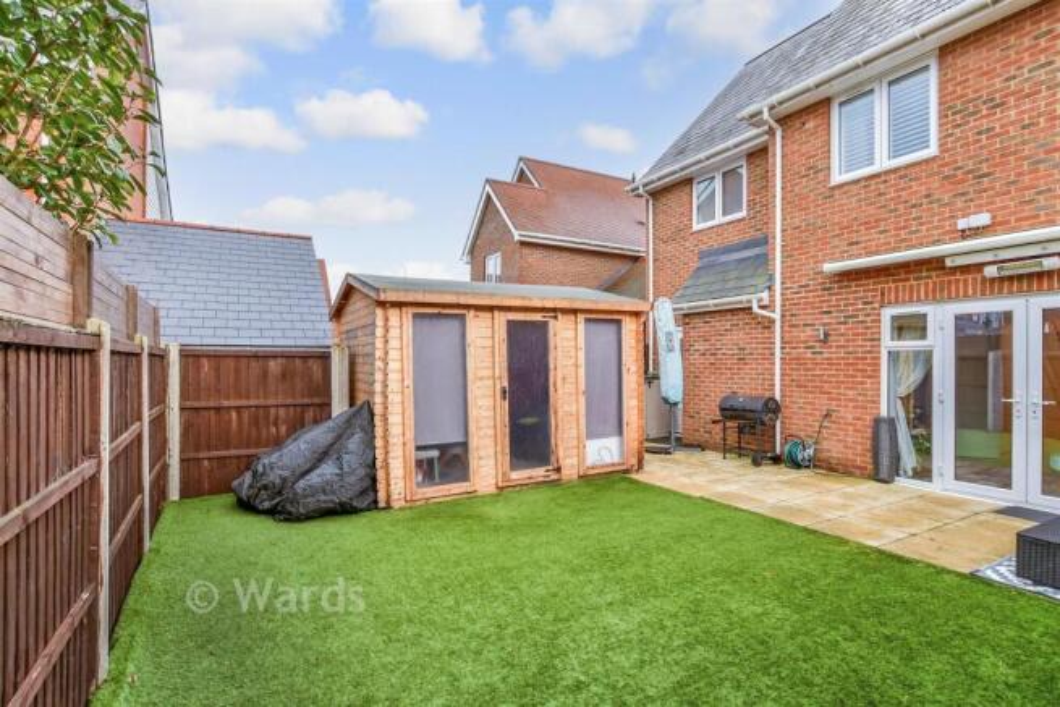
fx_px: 442
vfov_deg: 77.4
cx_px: 530
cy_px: 354
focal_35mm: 15
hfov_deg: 100.4
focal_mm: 10
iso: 160
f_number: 8
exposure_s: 1/30
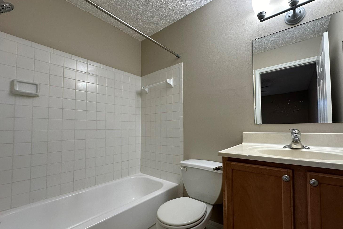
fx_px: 152
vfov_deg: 73.7
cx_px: 184
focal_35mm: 16
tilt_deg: +3.1
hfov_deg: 96.5
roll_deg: +0.7
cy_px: 122
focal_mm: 2.22
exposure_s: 1/120
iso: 125
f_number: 2.2
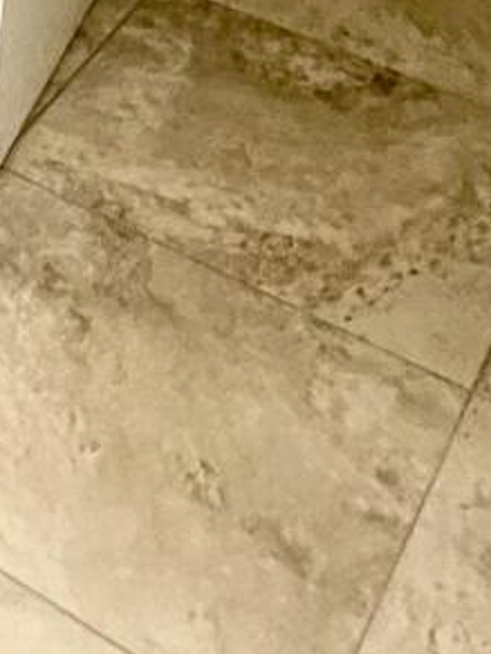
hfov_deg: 12.8
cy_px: -616
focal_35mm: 96
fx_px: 1816
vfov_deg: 16.2
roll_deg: -0.8
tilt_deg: -15.1
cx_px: -585
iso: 200
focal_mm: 2.22
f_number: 2.2
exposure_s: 1/60
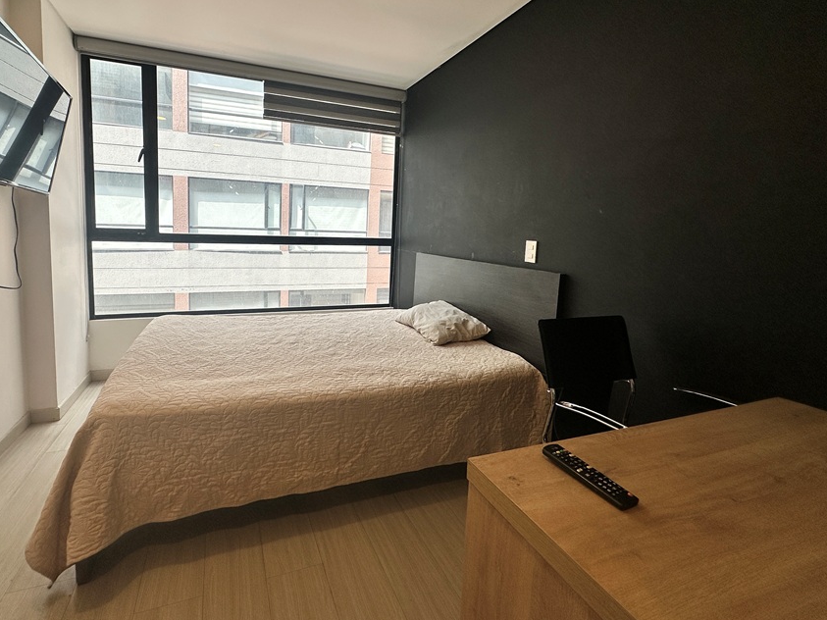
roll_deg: -2.2
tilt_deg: -5.7
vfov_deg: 74.3
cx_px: 371
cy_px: 266
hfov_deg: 90.7
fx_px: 406
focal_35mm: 17
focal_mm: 2.22
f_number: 2.2
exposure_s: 1/140
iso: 40
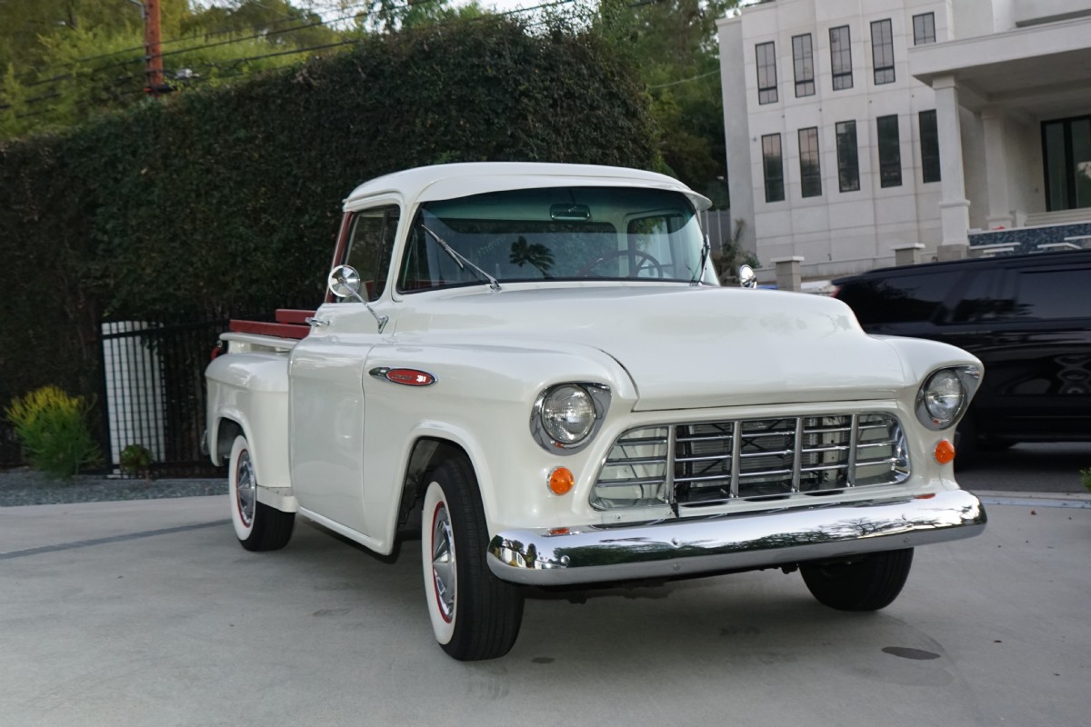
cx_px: 546
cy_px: 364
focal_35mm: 42
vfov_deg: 31.9
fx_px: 1273
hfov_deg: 46.4
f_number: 4
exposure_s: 1/160
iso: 1600
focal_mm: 28
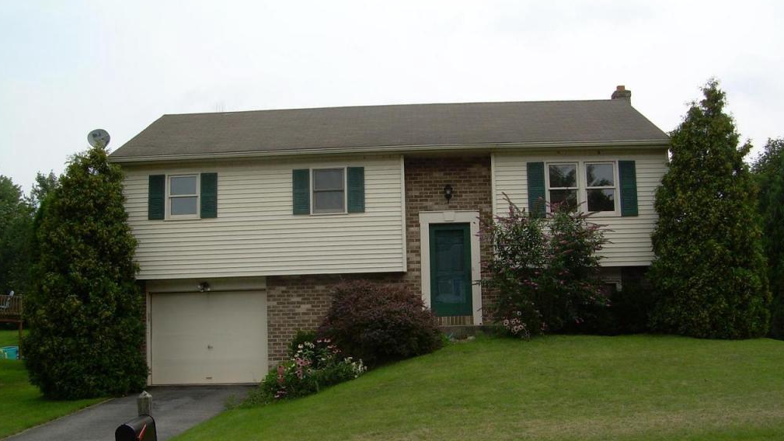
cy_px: 267
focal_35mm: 42
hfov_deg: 48.3
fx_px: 873
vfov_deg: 28.3
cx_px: 389
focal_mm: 6.3
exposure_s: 1/354
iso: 50
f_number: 4.6
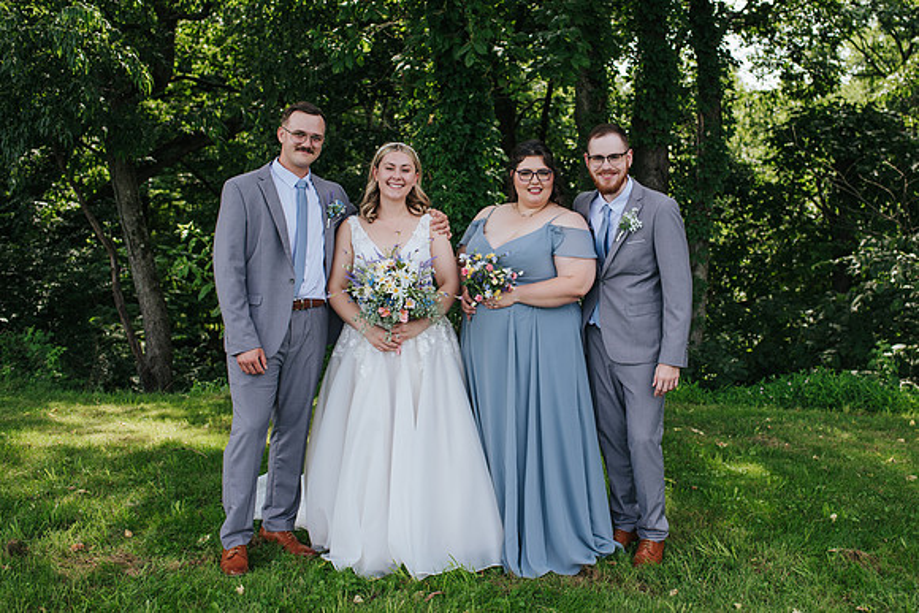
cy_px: 289
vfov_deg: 33.1
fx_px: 1031
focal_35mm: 40
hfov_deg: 47.9
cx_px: 529
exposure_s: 1/320
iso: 100
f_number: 3.2
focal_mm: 35
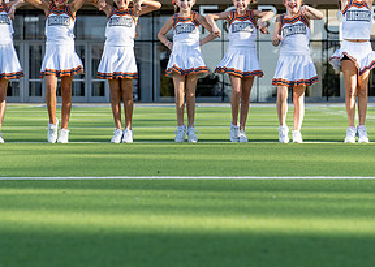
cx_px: 227
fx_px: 1308
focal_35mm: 123
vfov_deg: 11.6
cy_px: 77
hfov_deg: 16.3
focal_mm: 50
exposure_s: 1/1250
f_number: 2.2
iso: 100
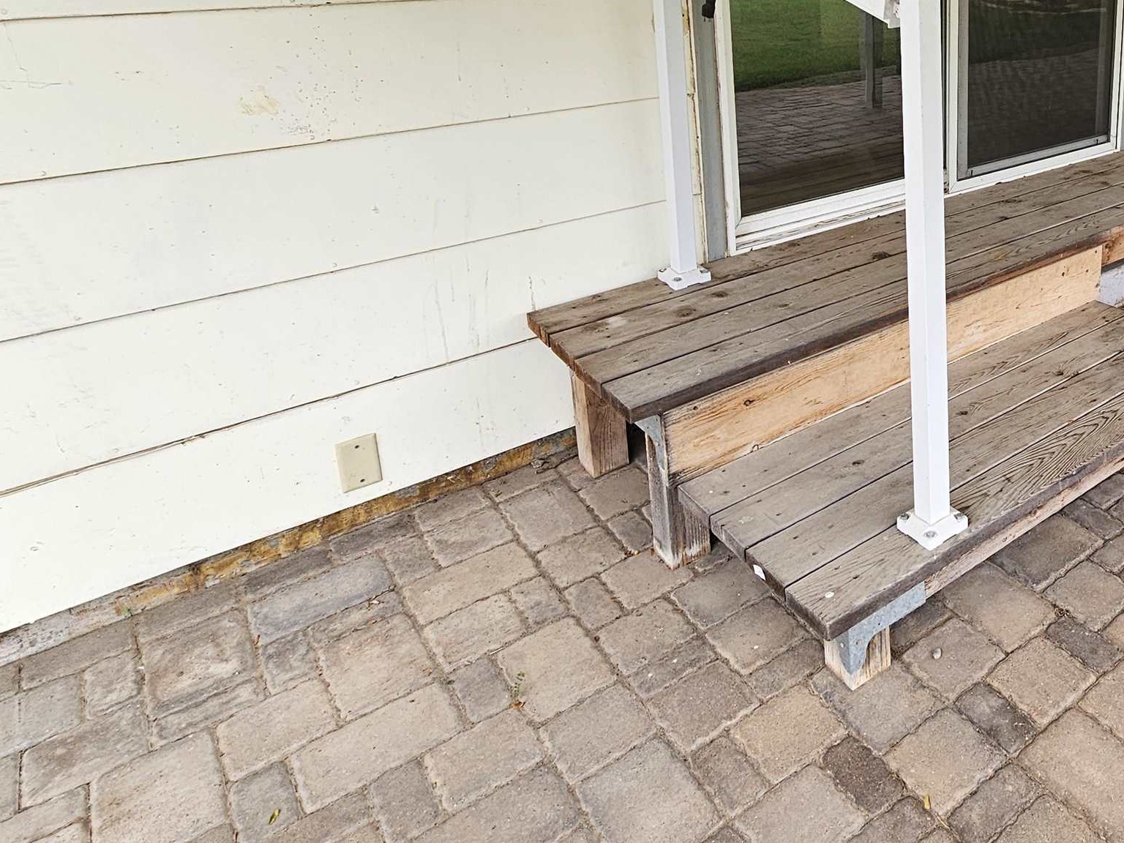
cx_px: 982
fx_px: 844
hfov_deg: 58.9
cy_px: 153
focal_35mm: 26
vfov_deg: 49.5
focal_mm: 2.2
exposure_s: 1/214
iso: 50
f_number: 2.2
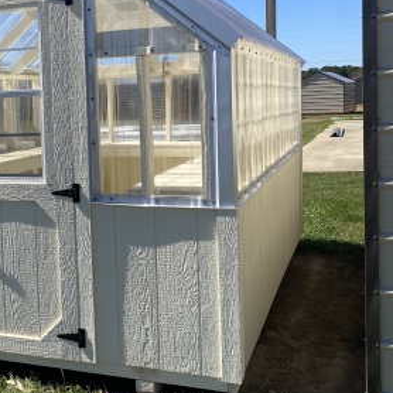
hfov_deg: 30.8
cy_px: 143
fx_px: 681
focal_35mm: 53
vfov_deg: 32.0
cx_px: 42
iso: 32
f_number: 1.8
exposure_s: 1/2890
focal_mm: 4.25
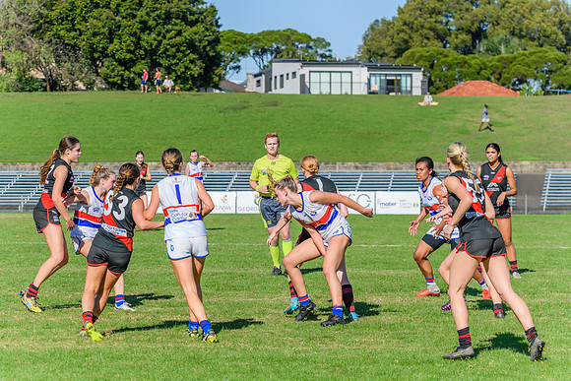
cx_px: 286
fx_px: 2380
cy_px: 190
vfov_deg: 9.2
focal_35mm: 150
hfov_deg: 13.7
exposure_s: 1/1600
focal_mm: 150
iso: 640
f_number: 10
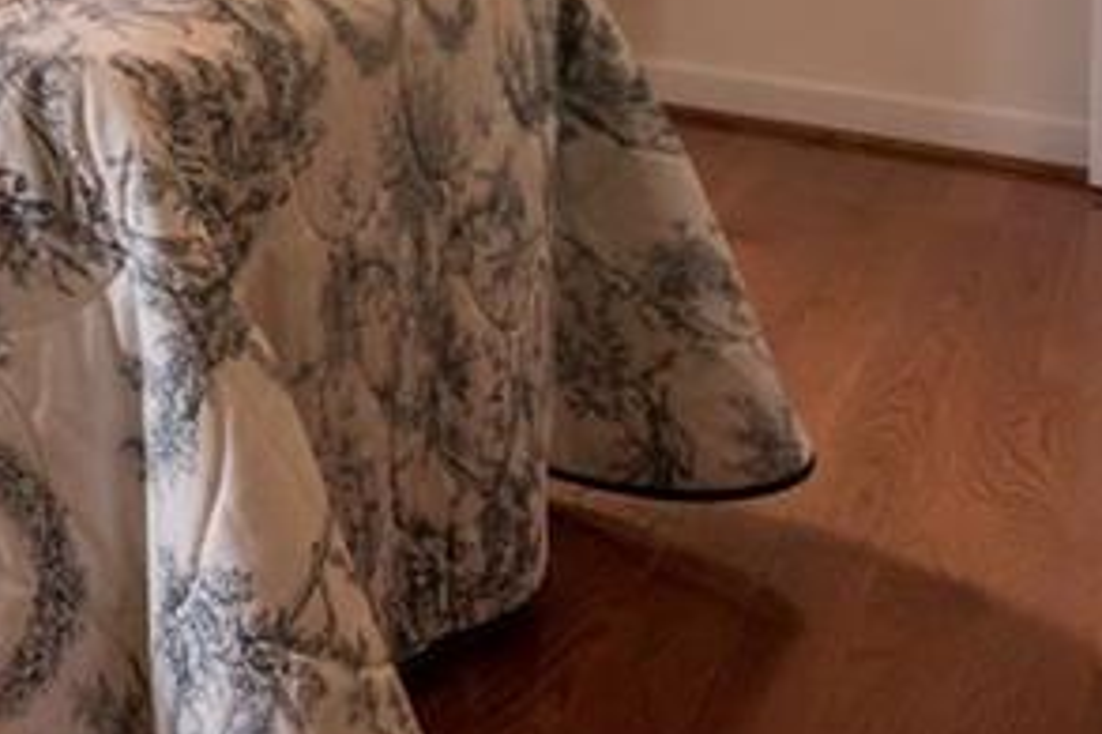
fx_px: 1713
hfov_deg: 27.0
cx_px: -489
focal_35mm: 56
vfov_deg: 20.3
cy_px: -401
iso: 1250
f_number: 7.1
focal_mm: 16
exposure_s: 1/400
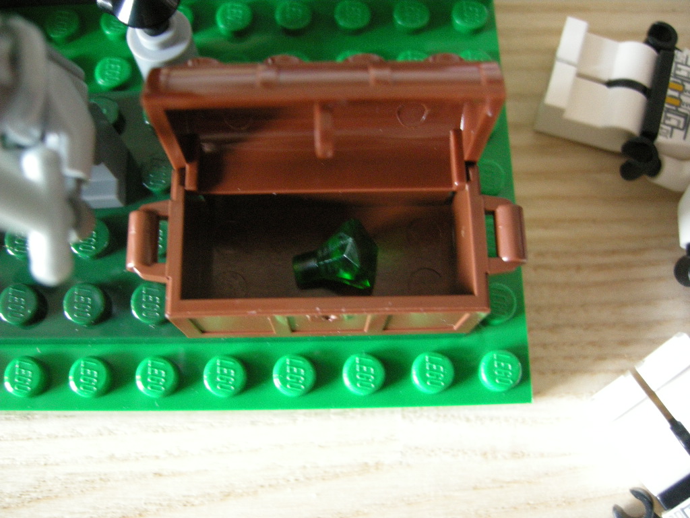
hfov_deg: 51.4
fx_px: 718
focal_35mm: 36
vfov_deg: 39.7
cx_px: 345
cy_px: 259
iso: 400
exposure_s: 1/20.2
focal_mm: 7.5
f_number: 2.7
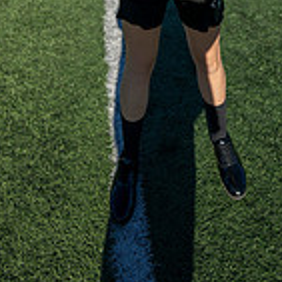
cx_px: 162
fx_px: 350
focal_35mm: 38
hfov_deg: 43.7
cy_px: -118
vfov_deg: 30.2
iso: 160
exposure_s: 1/2000
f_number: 4
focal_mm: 14
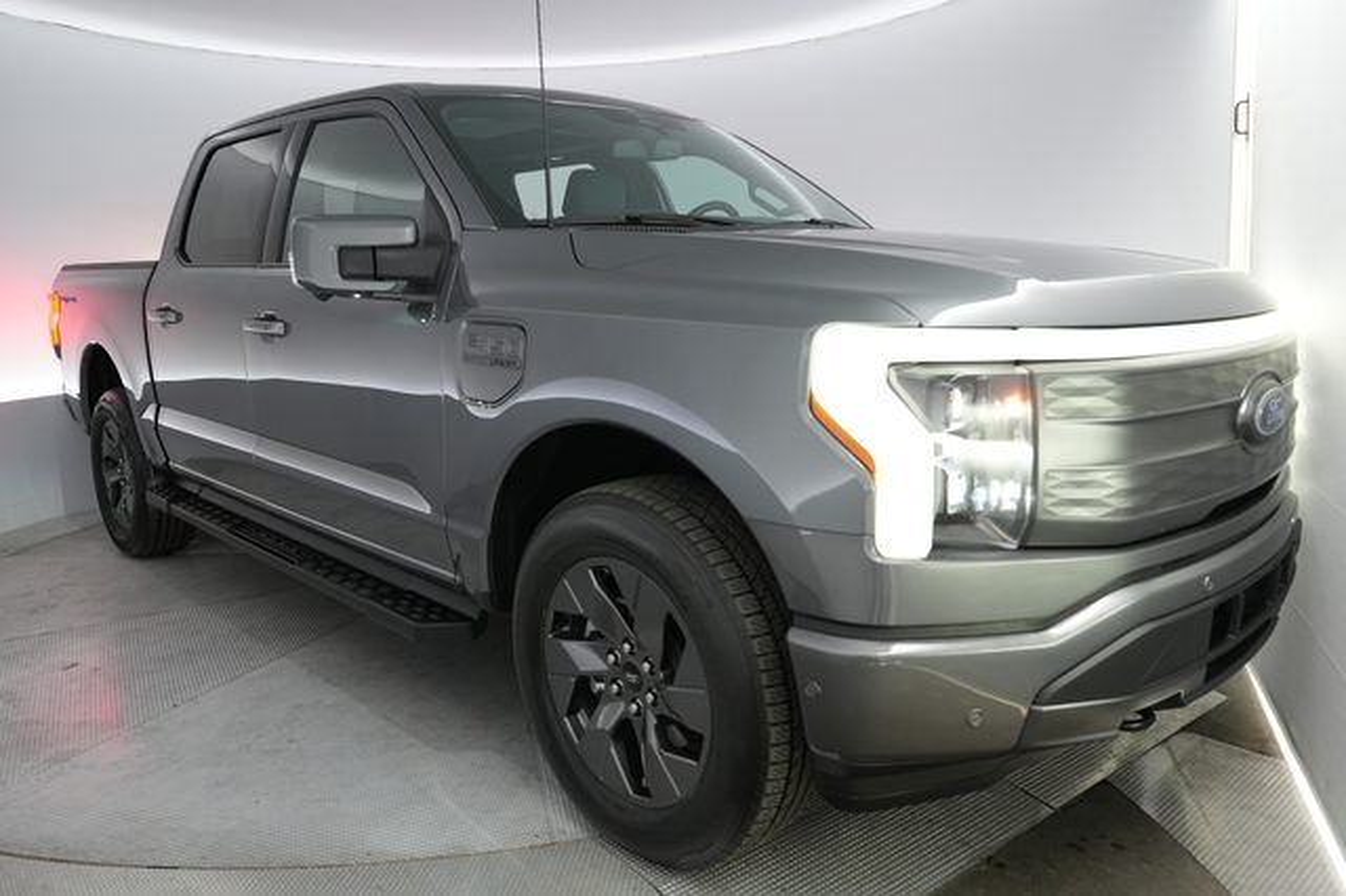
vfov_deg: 51.2
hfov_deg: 71.5
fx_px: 934
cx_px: 673
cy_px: 448
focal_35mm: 25
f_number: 3.2
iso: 1600
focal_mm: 25
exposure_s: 1/160
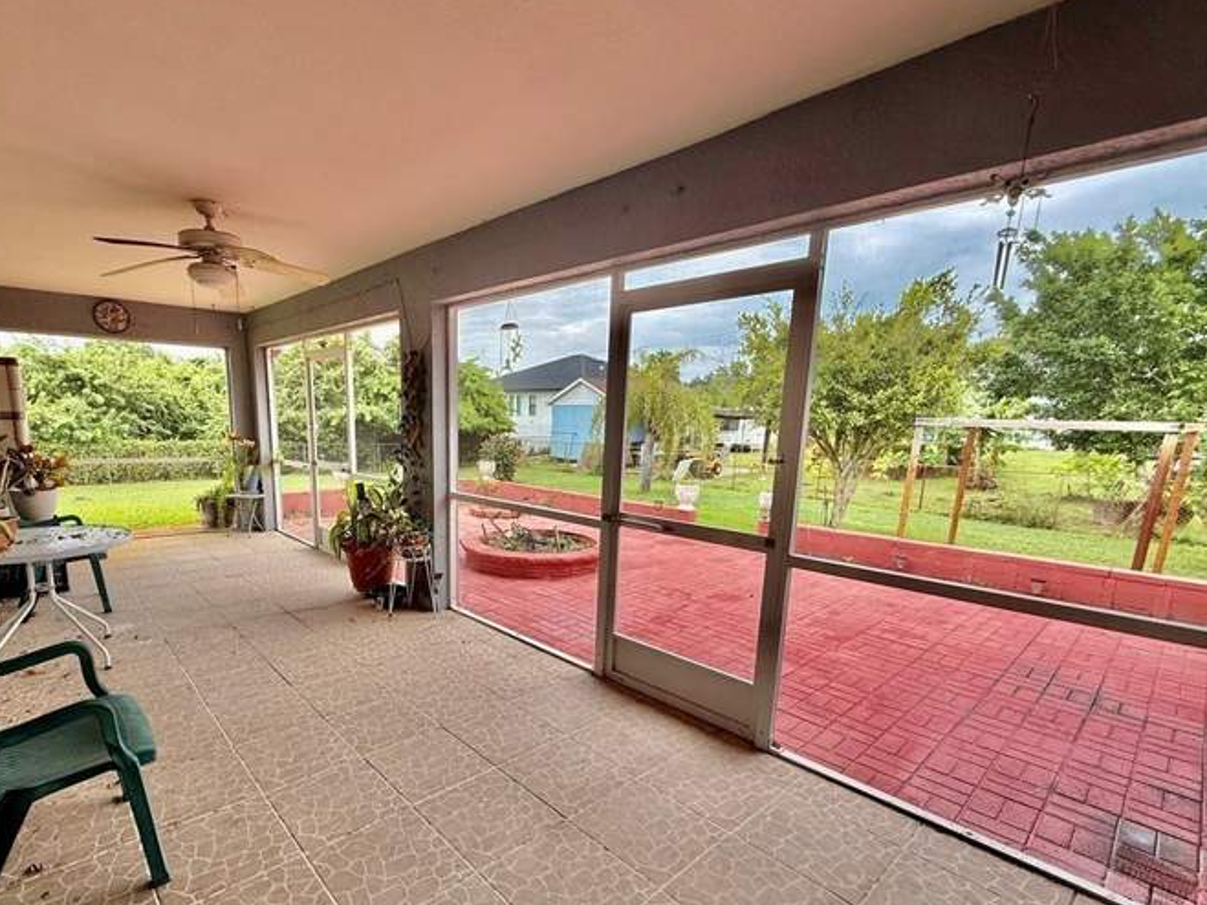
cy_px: 531
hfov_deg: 90.2
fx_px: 593
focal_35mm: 17
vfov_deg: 74.1
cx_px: 504
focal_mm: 2.22
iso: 50
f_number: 2.2
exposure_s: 1/370
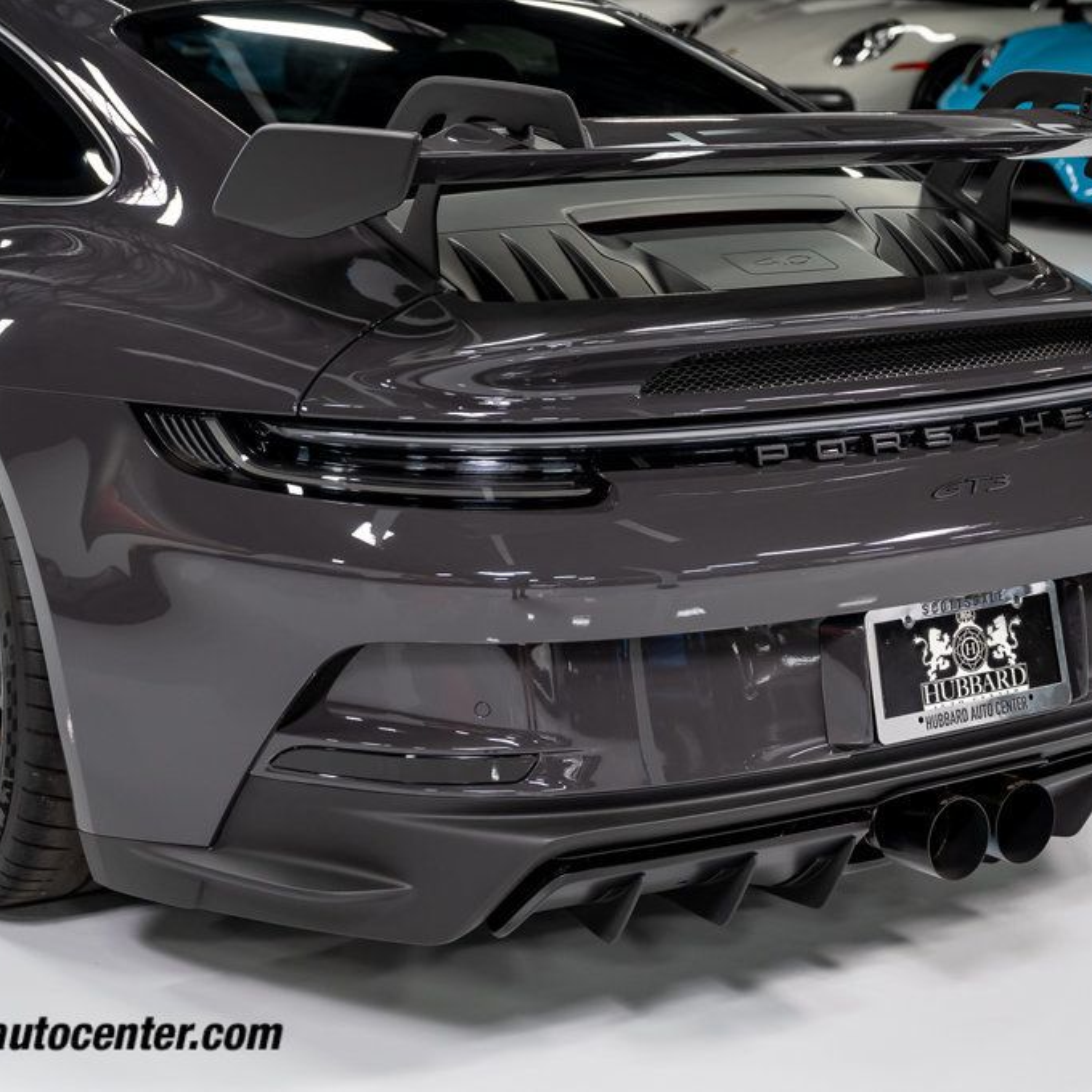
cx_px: 602
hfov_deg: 26.9
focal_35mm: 64
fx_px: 2284
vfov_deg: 26.9
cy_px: 545
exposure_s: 1/60
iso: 800
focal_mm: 50
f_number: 4
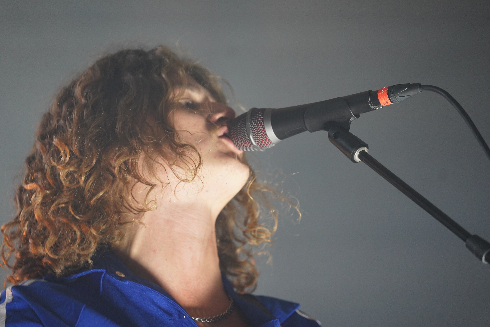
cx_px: 245
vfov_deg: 6.9
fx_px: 2722
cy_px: 164
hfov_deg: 10.3
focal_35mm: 200
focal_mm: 200
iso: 1600
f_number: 2.8
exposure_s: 1/250
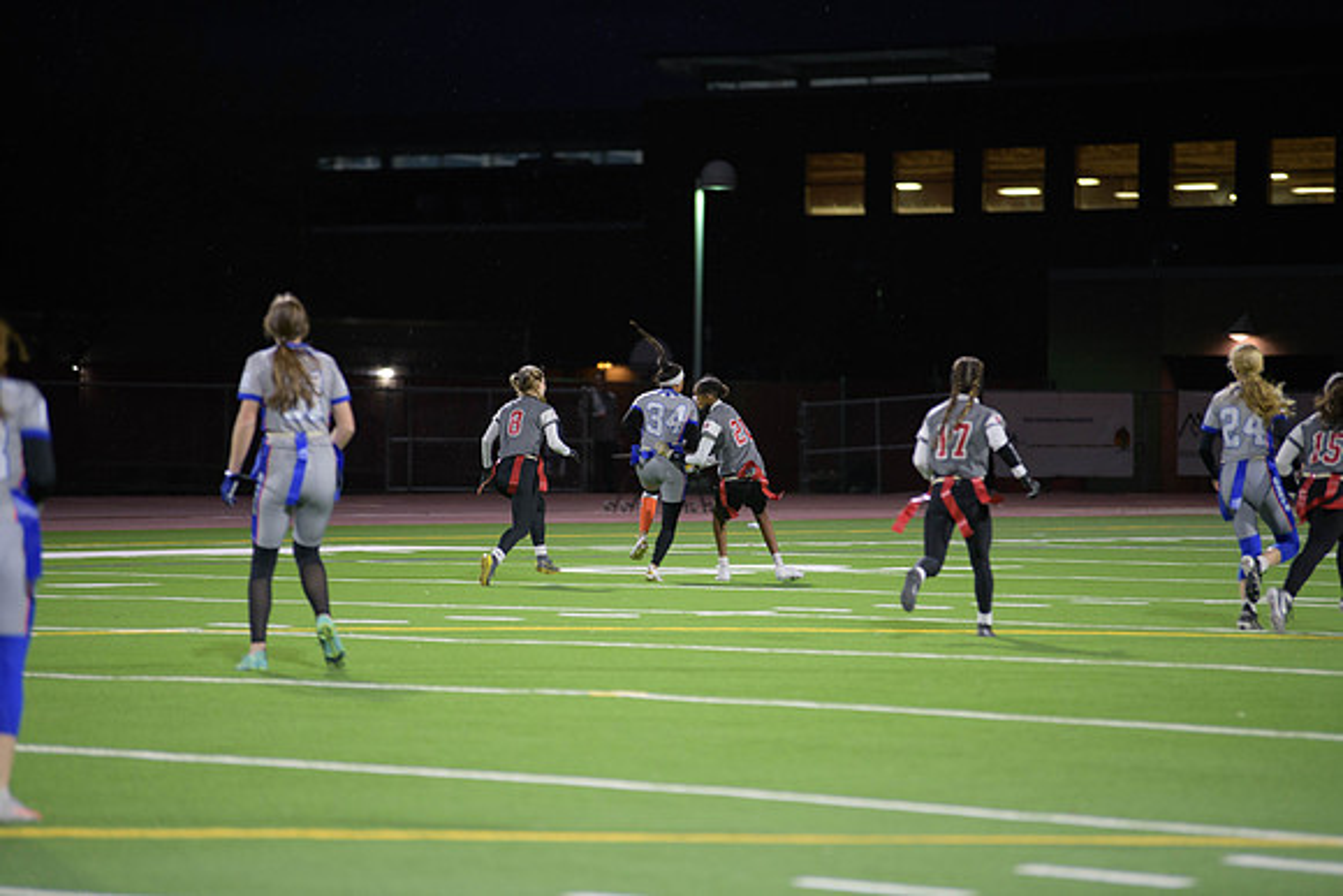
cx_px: 672
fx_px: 7463
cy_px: 448
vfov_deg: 6.9
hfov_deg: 10.3
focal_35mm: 200
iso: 1400
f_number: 2.8
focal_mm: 200
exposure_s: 1/200
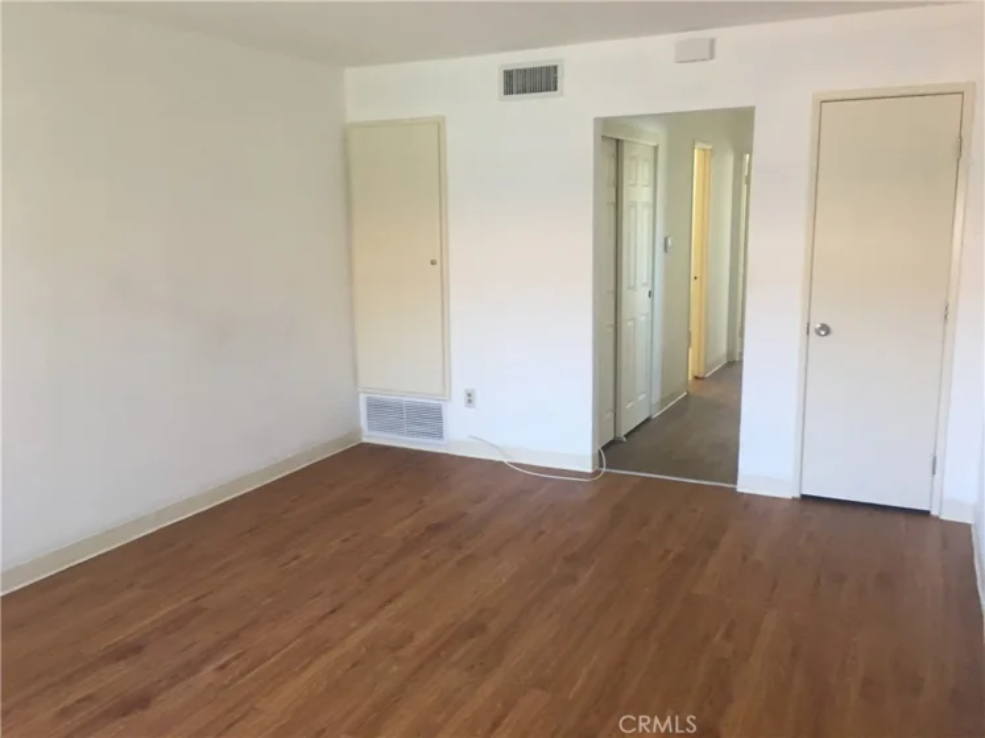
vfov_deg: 48.2
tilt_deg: -9.9
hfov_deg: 61.7
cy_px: 369
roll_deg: +1.1
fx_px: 825
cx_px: 492
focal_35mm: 29
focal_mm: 4.15
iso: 125
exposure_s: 1/30
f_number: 2.2
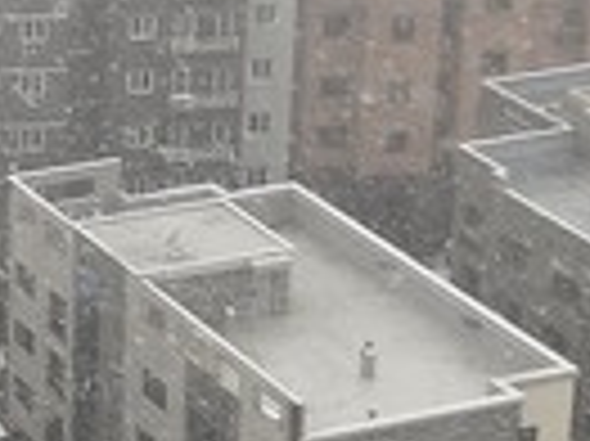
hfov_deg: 11.1
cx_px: -410
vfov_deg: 8.7
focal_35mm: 169
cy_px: -54
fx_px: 2878
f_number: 1.8
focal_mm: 6.4
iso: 16
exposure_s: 1/180
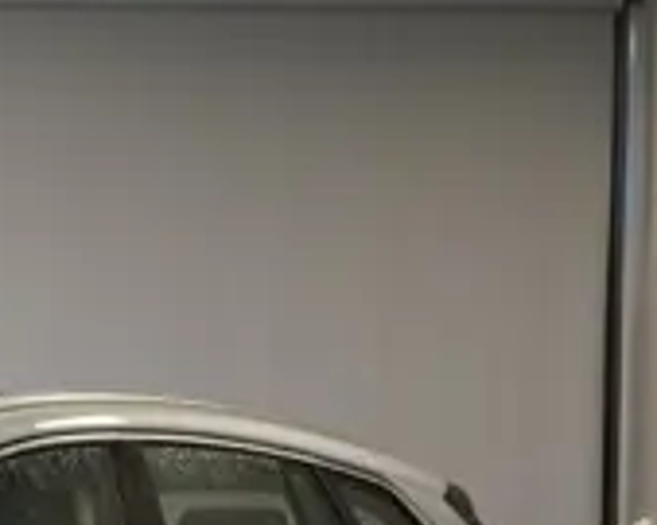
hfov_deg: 9.6
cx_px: -307
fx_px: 3809
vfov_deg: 7.8
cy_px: 692
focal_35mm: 196
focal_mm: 49
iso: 1600
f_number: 4.5
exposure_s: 1/160
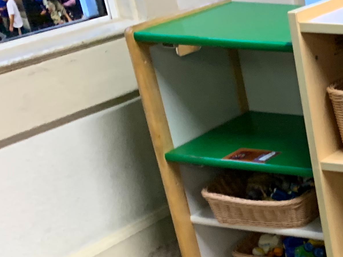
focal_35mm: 88
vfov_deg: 15.3
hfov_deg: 18.7
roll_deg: -0.4
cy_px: 409
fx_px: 872
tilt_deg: -32.7
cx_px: 559
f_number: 1.8
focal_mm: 4.25
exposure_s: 1/60
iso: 250
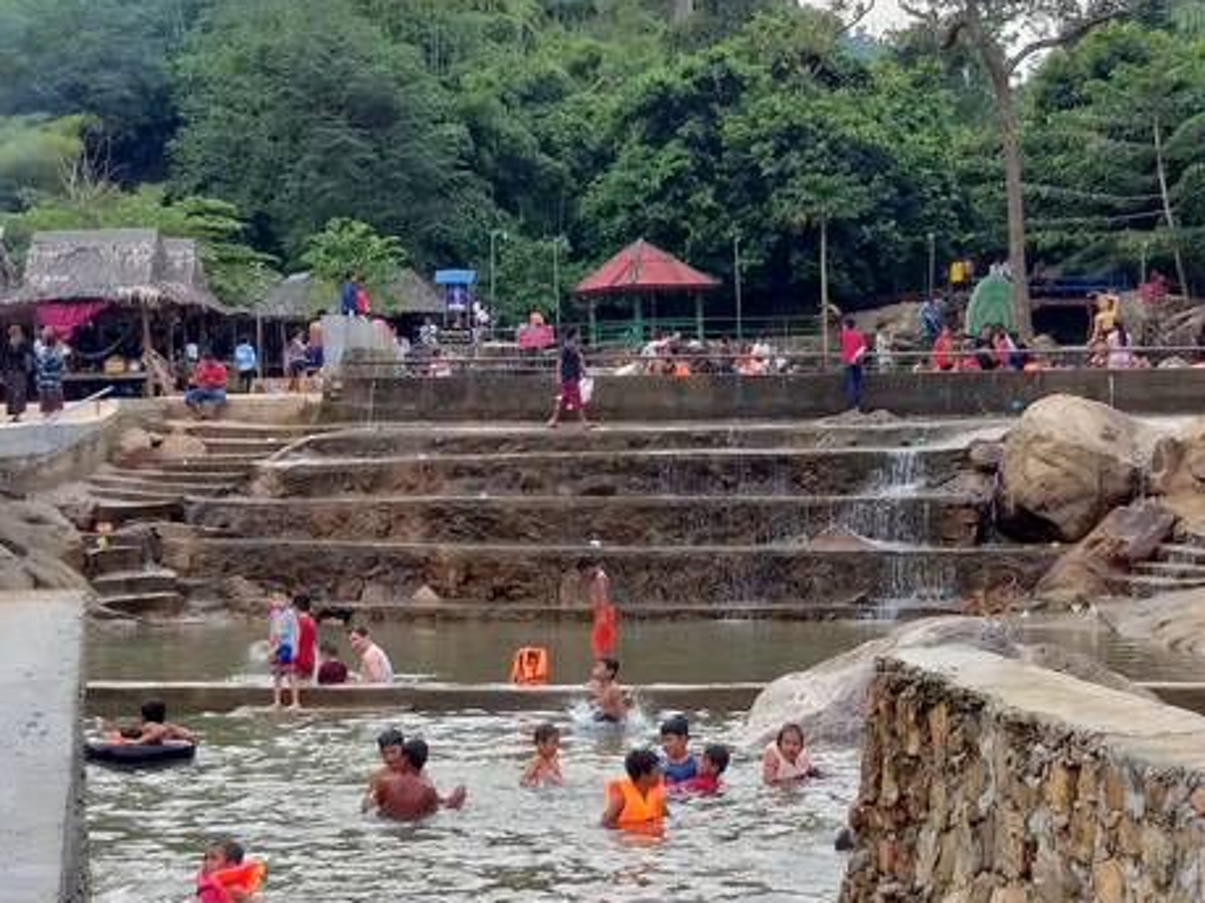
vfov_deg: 41.8
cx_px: 719
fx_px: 1183
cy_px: 454
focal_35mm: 34
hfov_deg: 53.6
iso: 40
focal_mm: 3.93
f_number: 1.7
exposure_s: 1/419
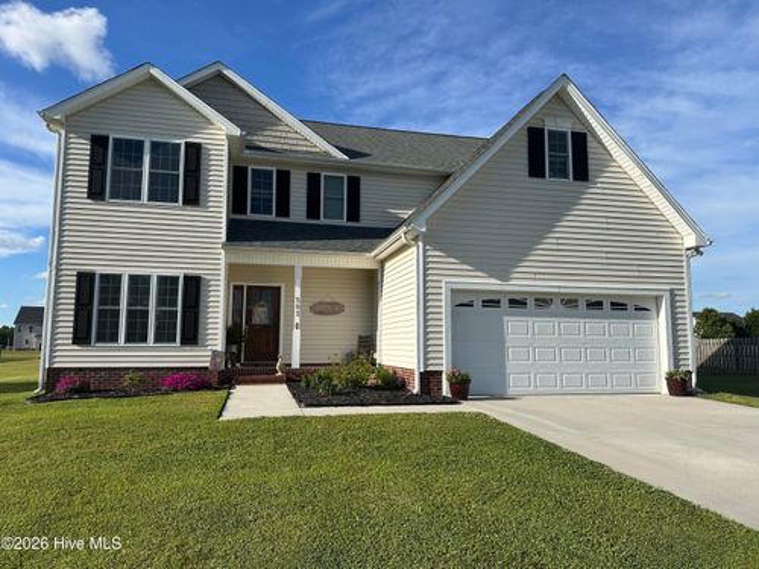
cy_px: 284
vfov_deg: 56.8
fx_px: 526
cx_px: 380
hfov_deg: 71.6
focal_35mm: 24
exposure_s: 1/4762
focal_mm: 6.86
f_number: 1.78
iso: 80
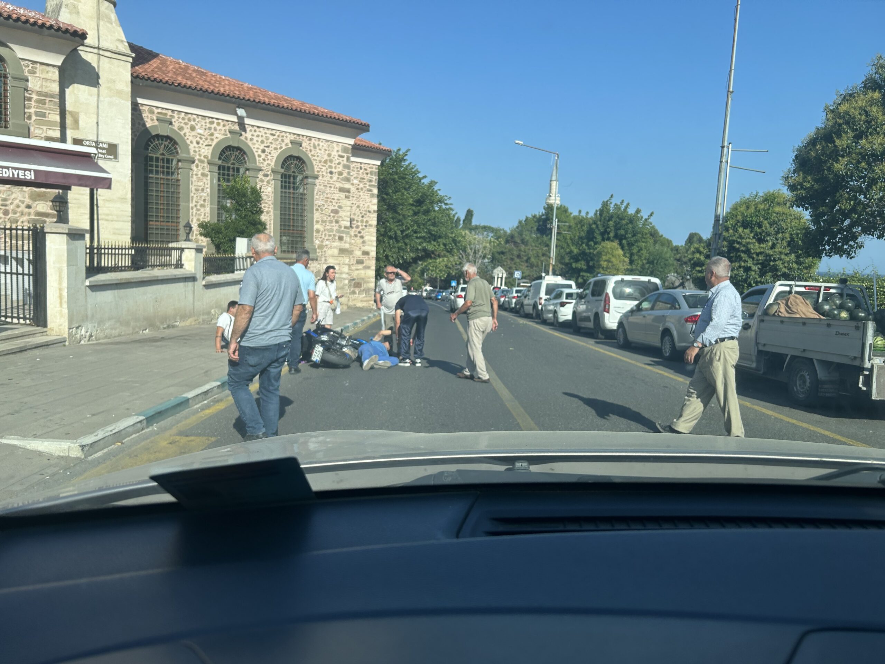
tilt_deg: -6.1
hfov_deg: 67.3
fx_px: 665
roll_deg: -2.5
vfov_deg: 53.1
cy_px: 332
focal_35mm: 26
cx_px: 442
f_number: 1.5
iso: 50
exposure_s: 1/2571
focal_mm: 5.7
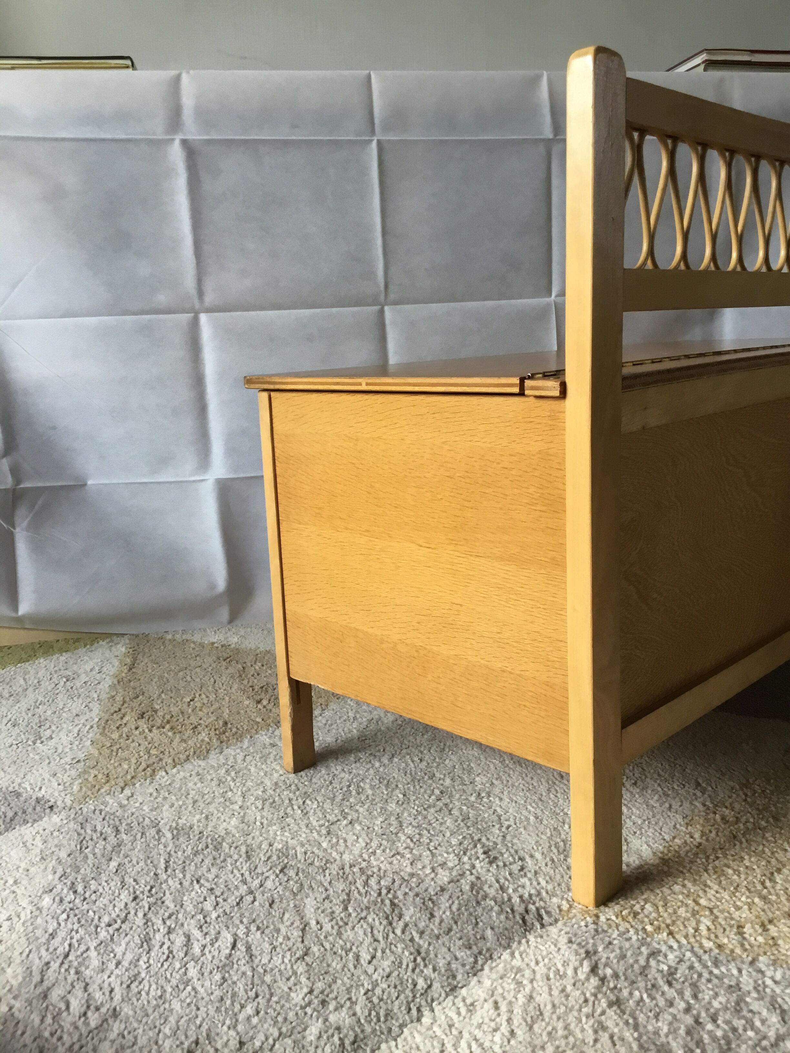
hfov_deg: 45.4
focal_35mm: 31
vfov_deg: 58.4
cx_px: 395
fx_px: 943
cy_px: 526
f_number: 2.4
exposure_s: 1/33
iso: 80
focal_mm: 3.3
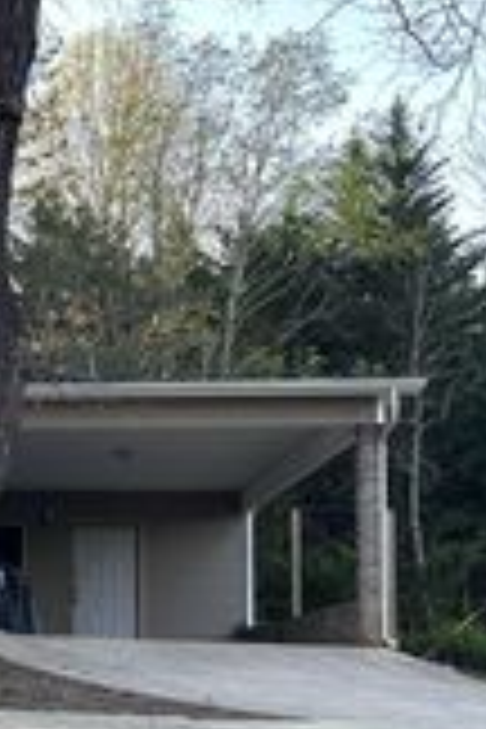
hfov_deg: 13.8
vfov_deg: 26.0
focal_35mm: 77
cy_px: 542
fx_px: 1559
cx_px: -608
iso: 80
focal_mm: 6.86
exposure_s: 1/262
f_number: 1.78
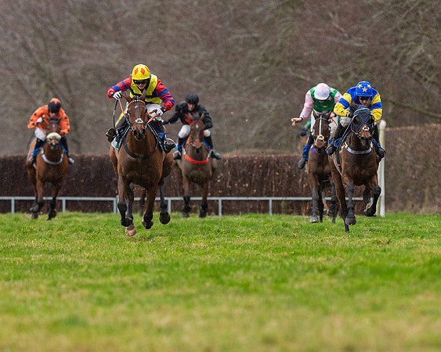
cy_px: 186
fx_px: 8104
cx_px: 258
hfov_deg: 3.1
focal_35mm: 621
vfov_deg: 2.5
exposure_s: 1/1000
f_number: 5
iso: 1000
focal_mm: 300
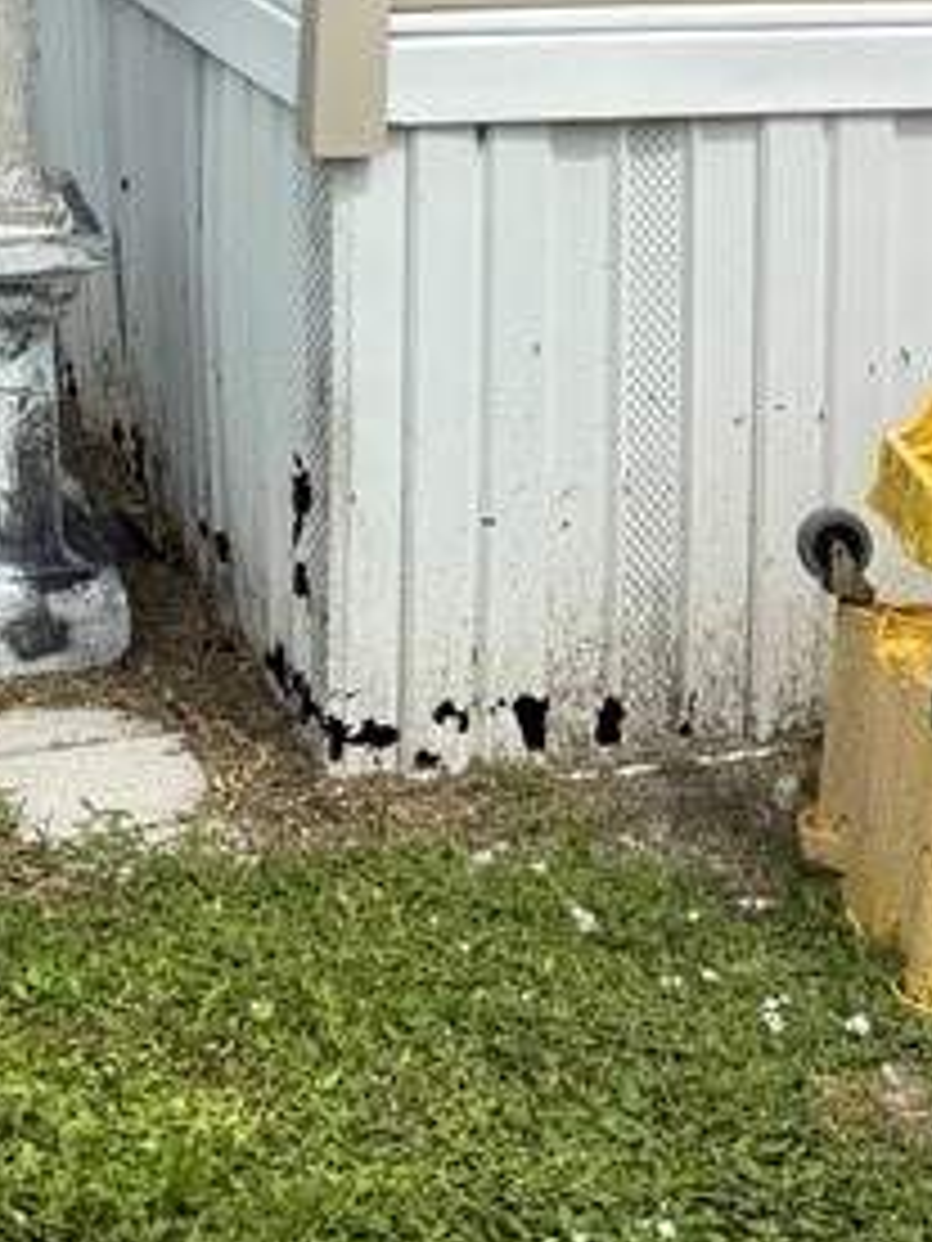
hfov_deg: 16.5
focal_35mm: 89
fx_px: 3195
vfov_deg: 19.9
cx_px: 180
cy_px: -446
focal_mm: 6.76
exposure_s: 1/5714
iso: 80
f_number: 1.78
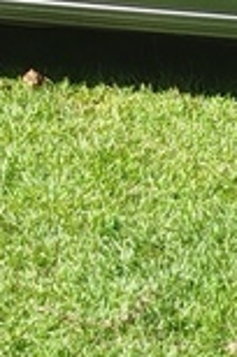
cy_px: -250
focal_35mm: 260
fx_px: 2579
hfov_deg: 5.3
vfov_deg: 7.7
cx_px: 49
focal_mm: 5.31
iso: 50
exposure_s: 1/479
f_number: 1.7
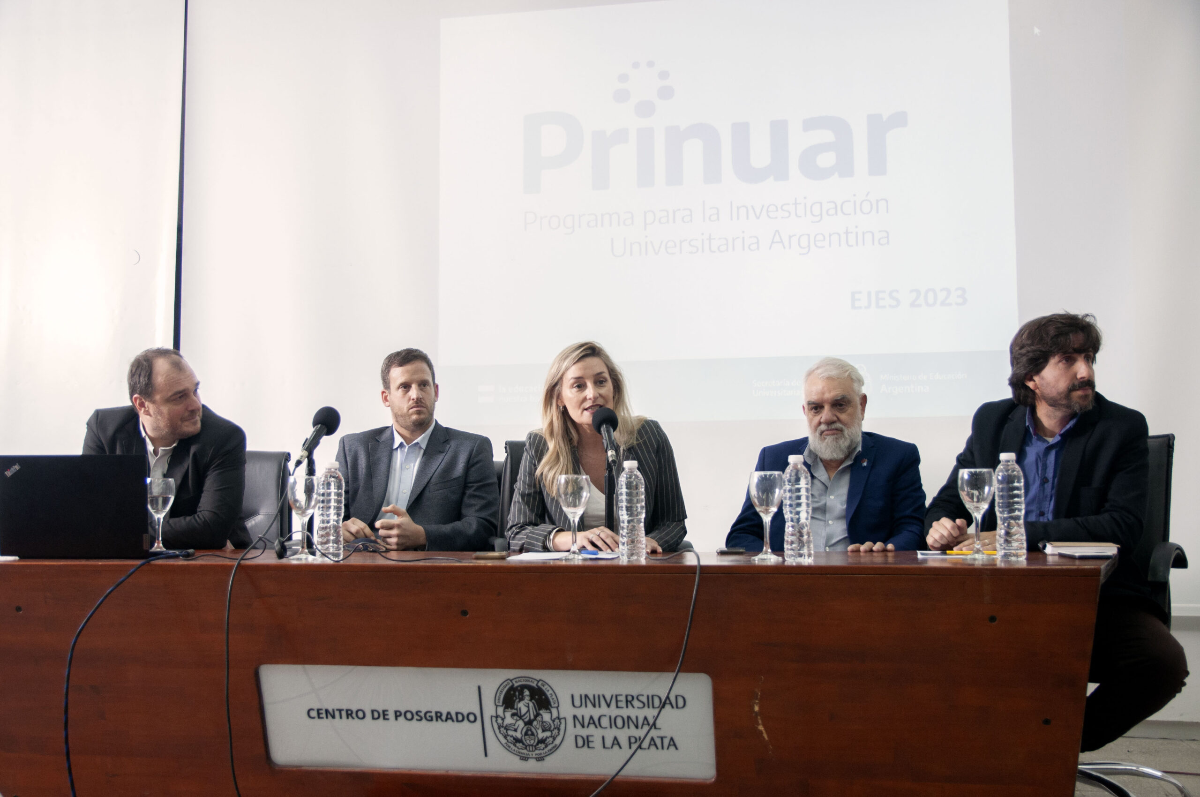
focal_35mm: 39
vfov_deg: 34.1
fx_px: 1298
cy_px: 398
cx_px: 600
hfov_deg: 49.6
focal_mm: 26
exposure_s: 1/200
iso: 1000
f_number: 3.2
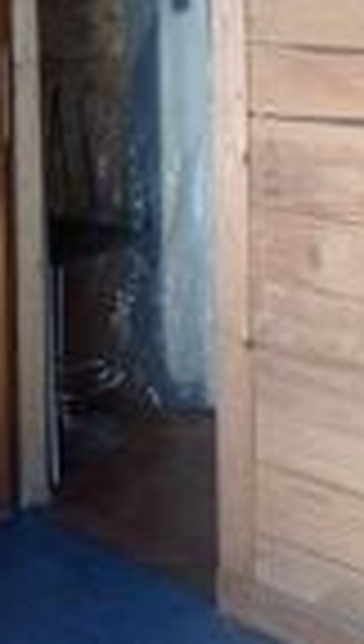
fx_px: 1553
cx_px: 386
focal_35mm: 91
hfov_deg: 13.1
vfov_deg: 22.4
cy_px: -18
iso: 259
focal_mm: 4.74
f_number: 1.79
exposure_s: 1/33.3
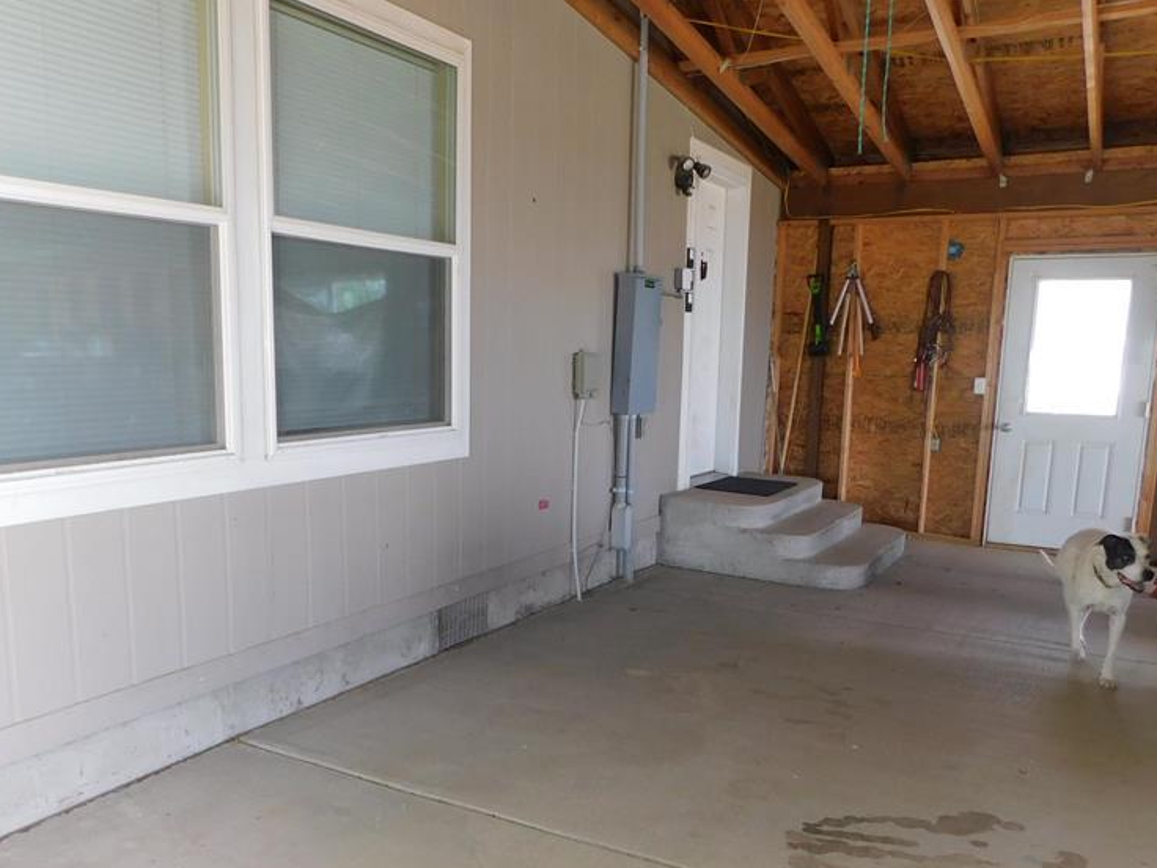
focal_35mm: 32
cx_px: 464
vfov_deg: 43.7
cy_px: 554
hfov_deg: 56.4
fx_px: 1070
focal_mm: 4
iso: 125
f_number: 3
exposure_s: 1/60
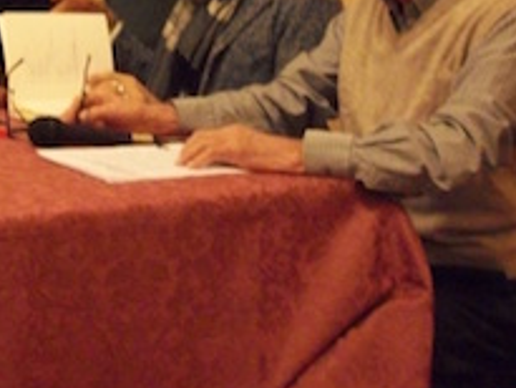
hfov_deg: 24.9
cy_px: 0
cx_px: 96
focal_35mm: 77
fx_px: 1148
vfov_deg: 18.7
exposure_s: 1/50
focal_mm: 6.3
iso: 640
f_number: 3.1
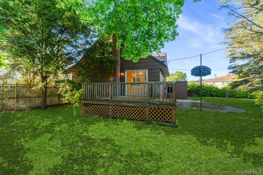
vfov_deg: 81.2
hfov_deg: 104.3
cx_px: 132
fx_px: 102
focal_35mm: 14
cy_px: 88
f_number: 10
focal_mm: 14
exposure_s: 1/60
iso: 2500
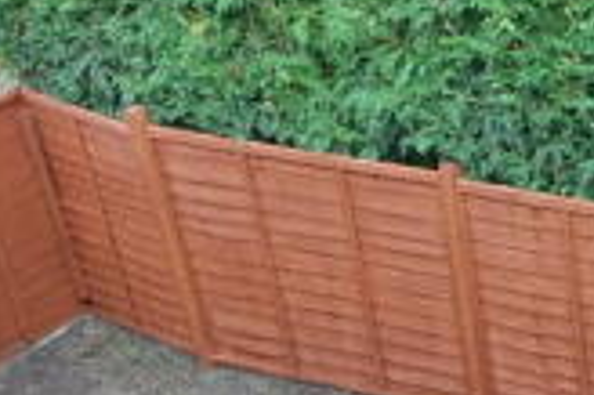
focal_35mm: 60
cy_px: 130
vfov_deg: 22.5
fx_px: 989
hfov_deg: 25.5
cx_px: 884
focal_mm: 10
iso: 200
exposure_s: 1/80
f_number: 4.5
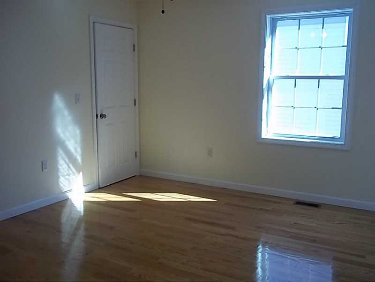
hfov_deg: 51.4
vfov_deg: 39.7
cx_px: 188
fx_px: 390
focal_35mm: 36
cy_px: 141
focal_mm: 6.5
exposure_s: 1/50
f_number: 3.1
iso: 80
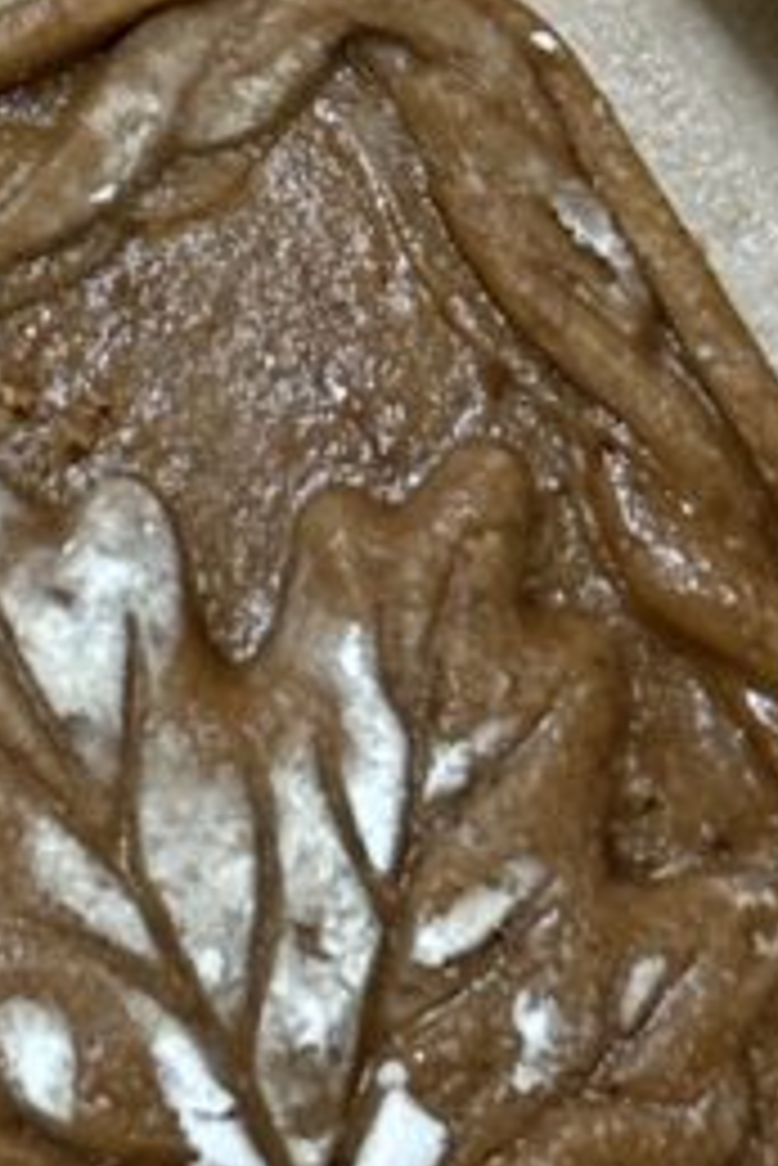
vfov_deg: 10.1
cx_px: -18
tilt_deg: -71.7
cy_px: -662
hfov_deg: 7.0
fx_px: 6377
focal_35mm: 197
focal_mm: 6.76
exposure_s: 1/40
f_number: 1.78
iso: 500
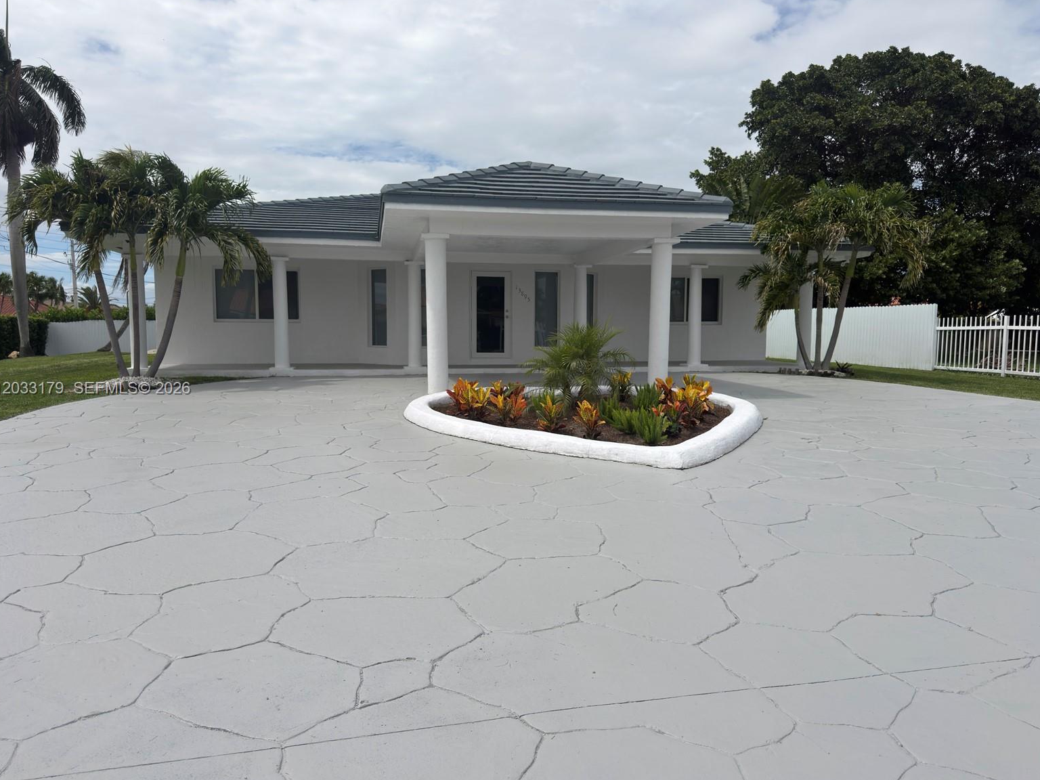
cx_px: 521
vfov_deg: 54.9
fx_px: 751
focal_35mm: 25
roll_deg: +0.0
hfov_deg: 69.4
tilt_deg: -4.2
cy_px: 389
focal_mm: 6.76
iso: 64
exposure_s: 1/11364
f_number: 1.78
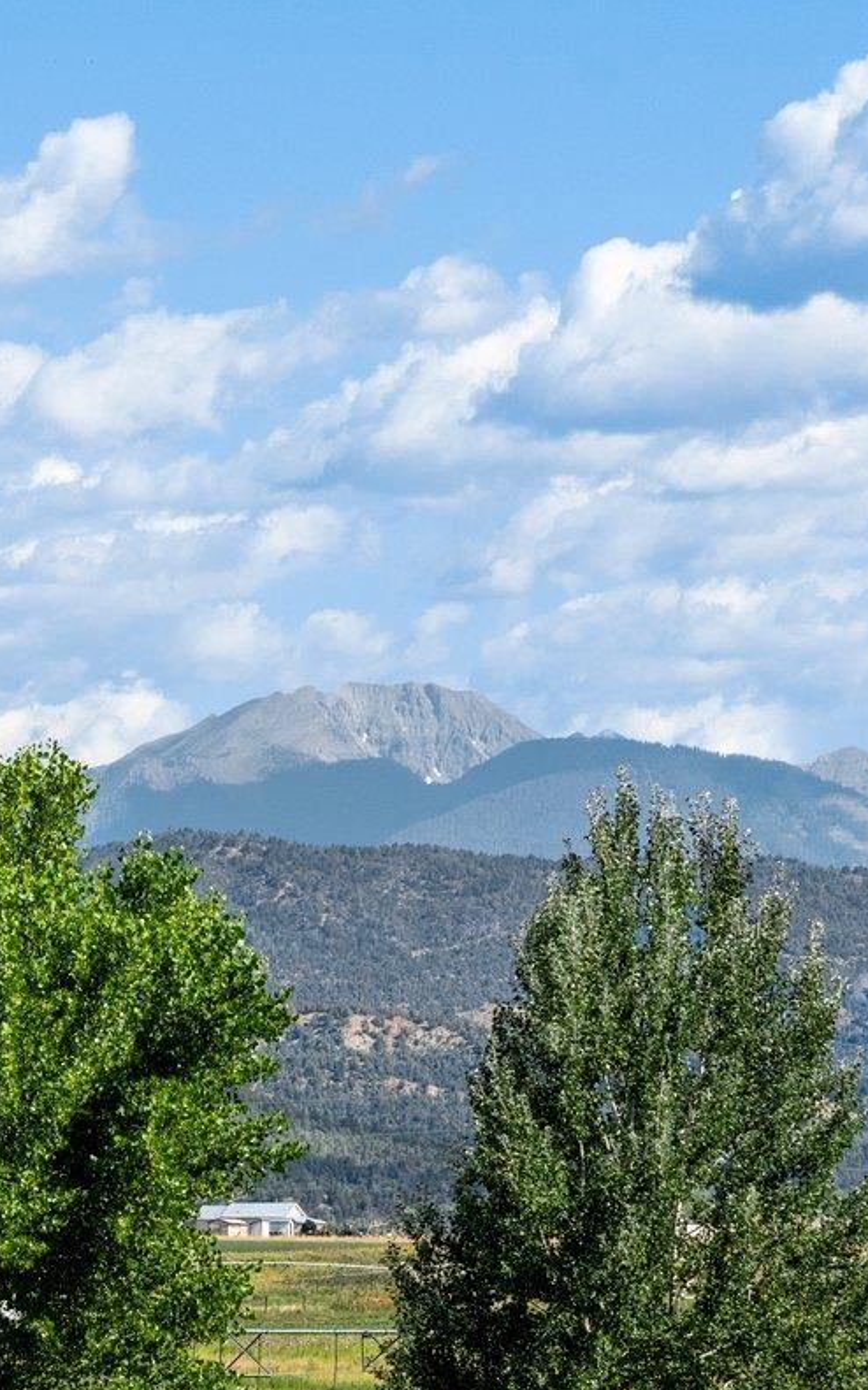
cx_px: -155
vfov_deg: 7.6
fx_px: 10490
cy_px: 888
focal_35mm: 277
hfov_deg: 4.7
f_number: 8
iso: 400
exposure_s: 1/1500
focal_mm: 105
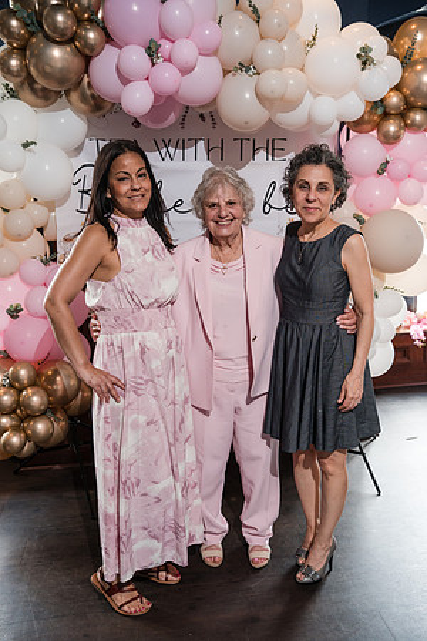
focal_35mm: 35
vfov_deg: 54.4
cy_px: 320
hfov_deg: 37.9
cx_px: 214
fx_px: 623
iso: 1250
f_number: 4
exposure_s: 1/250
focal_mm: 35
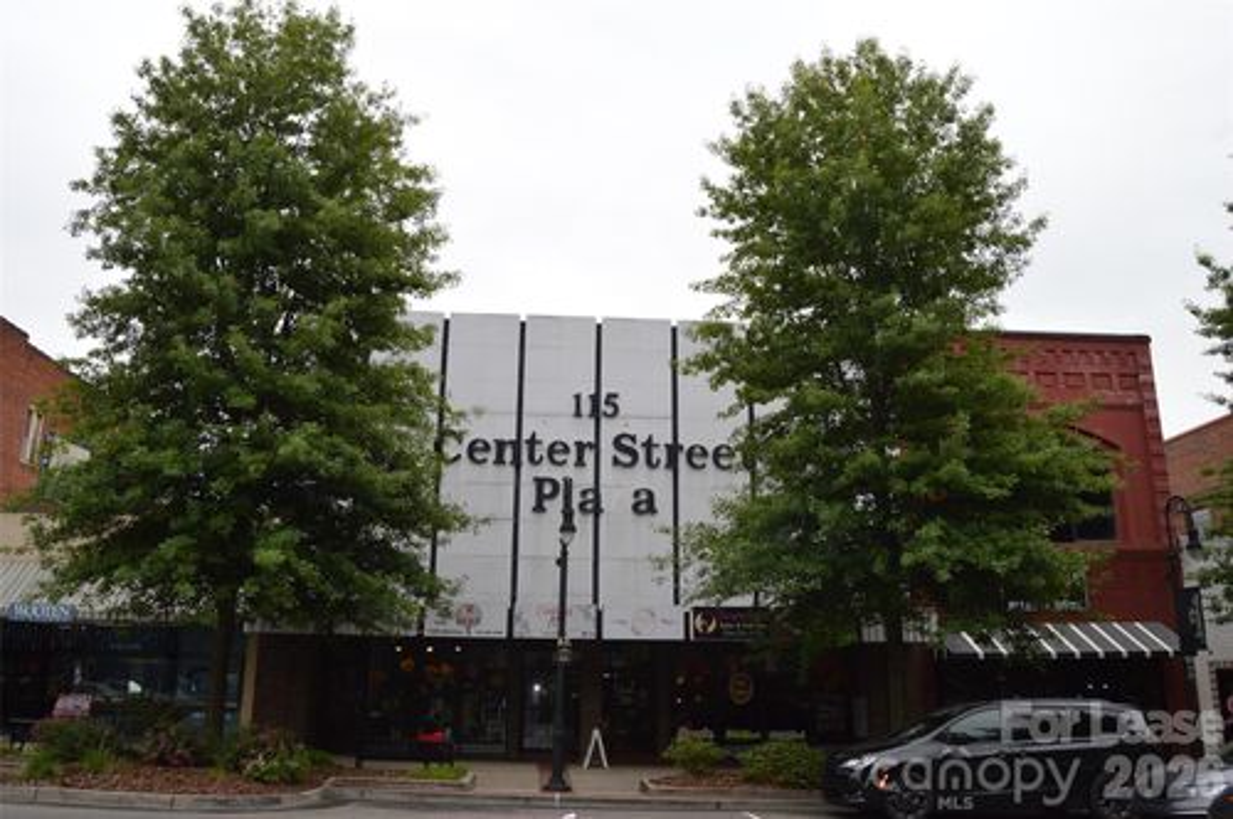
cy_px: 410
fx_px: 924
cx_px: 616
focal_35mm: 27
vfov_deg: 47.8
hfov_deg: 67.4
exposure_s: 1/200
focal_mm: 18
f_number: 6.3
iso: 100
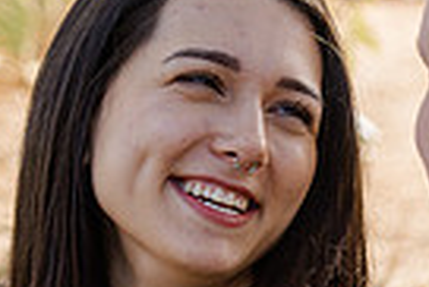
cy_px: 263
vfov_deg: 5.1
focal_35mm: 268
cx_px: 492
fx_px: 3197
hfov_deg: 7.6
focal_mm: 63
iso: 320
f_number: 4
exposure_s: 1/250
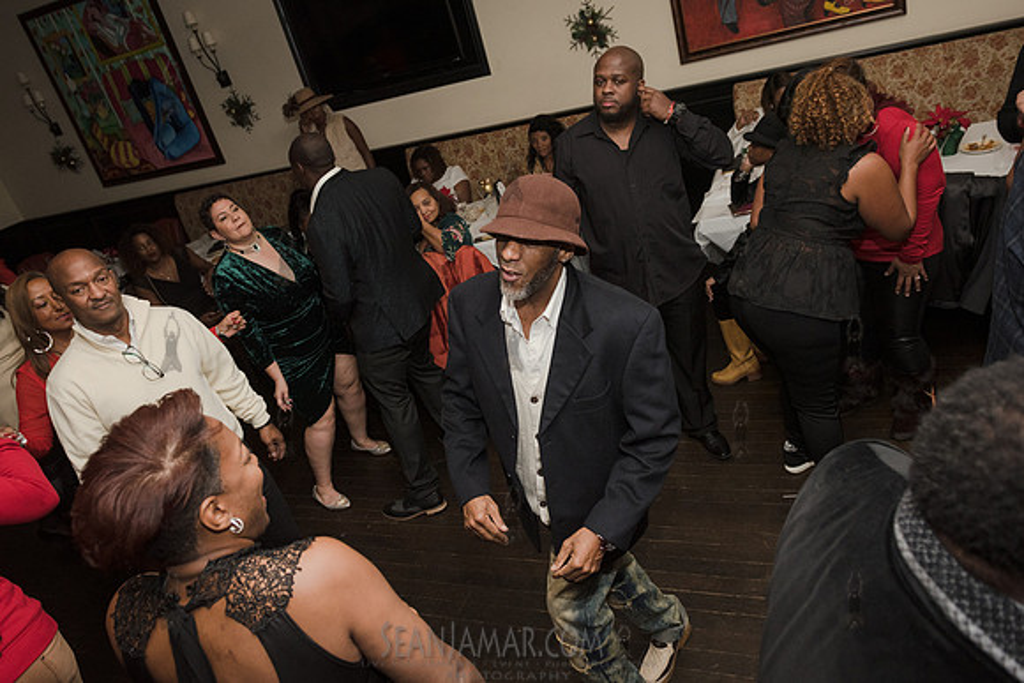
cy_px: 342
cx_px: 512
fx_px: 745
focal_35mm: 26
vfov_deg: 49.3
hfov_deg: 69.0
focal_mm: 24
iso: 1600
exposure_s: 1/250
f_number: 4.5
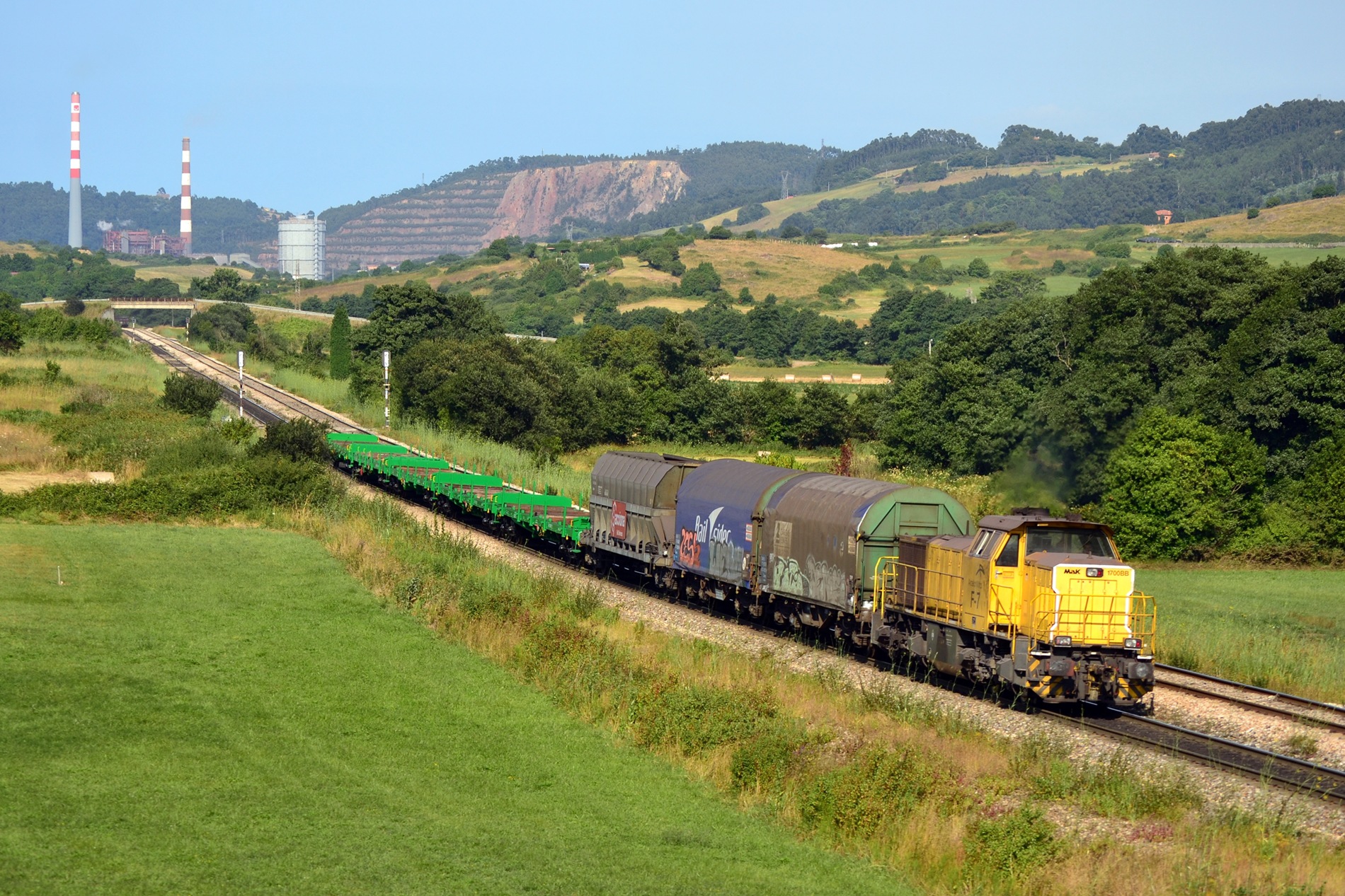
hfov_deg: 18.9
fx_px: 4035
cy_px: 448
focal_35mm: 108
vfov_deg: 12.7
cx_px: 672
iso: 200
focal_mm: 72
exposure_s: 1/640
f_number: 6.3
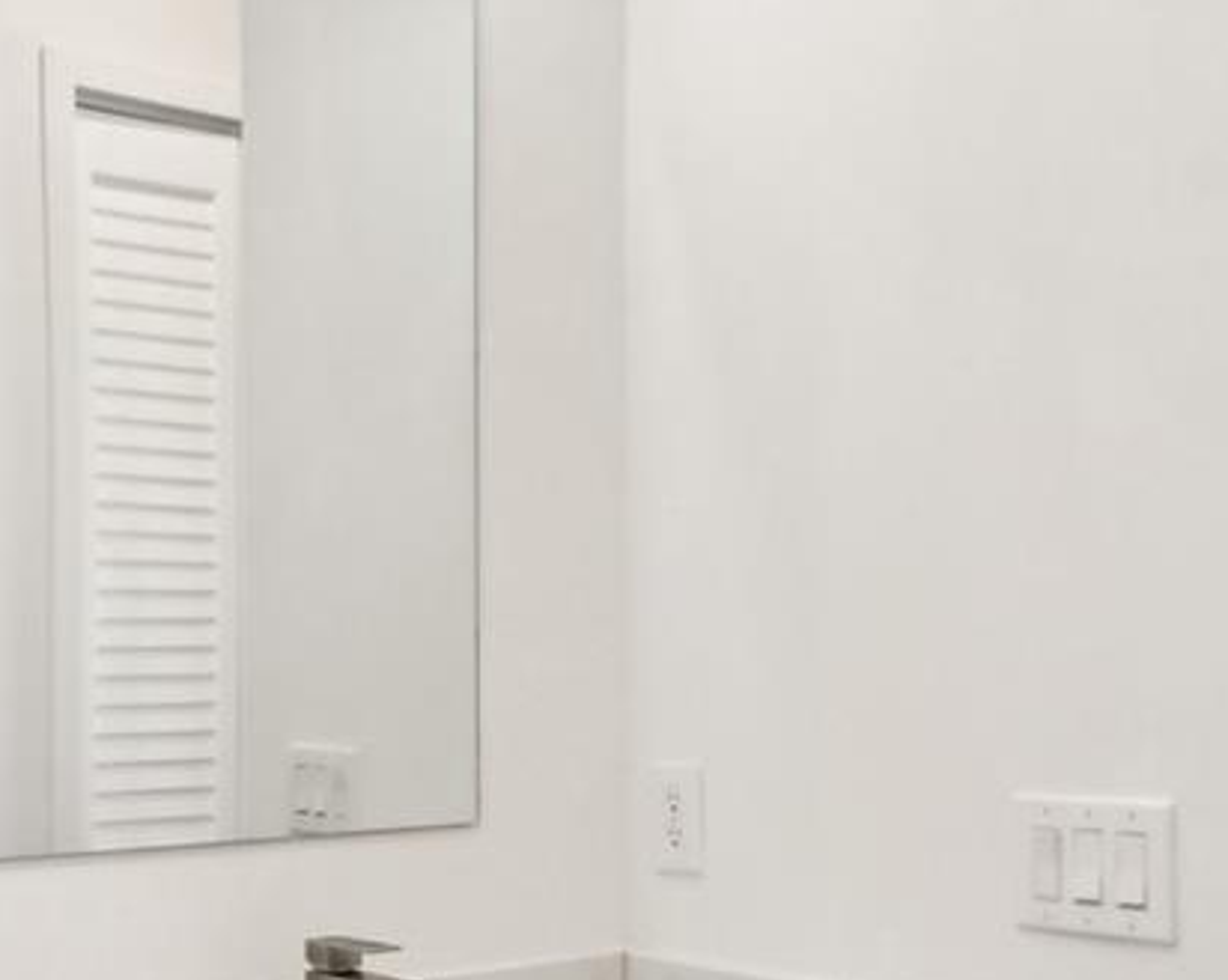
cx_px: 590
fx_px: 1852
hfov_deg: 36.7
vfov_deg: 29.4
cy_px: 672
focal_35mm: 51
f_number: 8
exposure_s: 1/60
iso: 400
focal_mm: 14
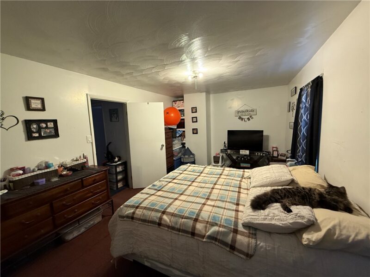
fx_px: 150
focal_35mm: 14
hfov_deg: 102.1
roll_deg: +1.4
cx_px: 185
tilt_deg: -6.4
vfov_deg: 85.7
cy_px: 138
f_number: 2.2
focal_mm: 2.22
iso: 320
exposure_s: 1/60
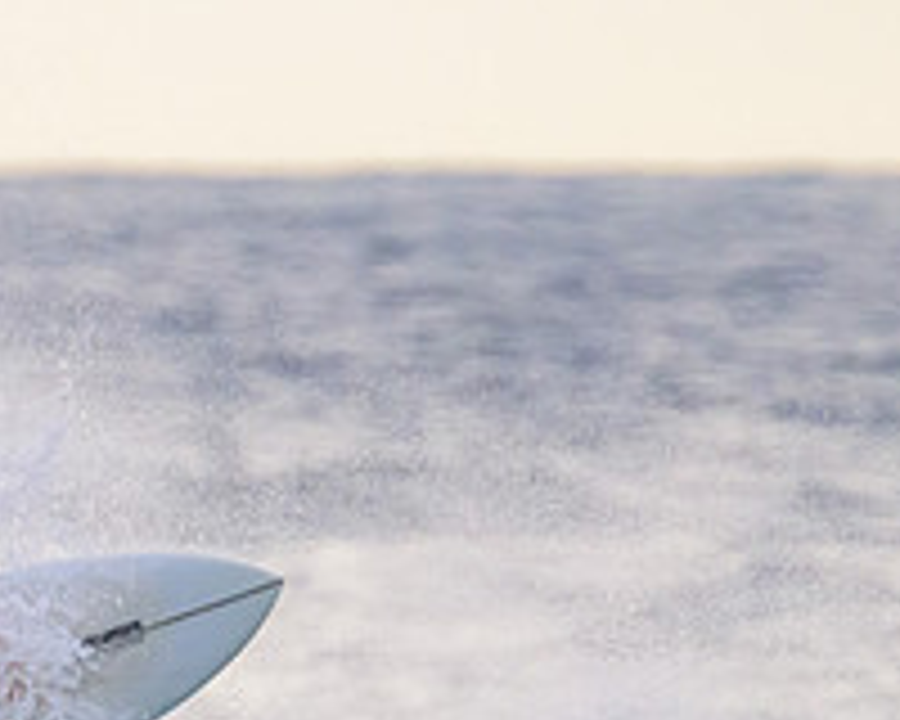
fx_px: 58094
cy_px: 848
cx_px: 76
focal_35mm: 2181
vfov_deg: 0.7
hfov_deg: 0.9
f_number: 11
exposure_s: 1/2000
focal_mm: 800
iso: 8000
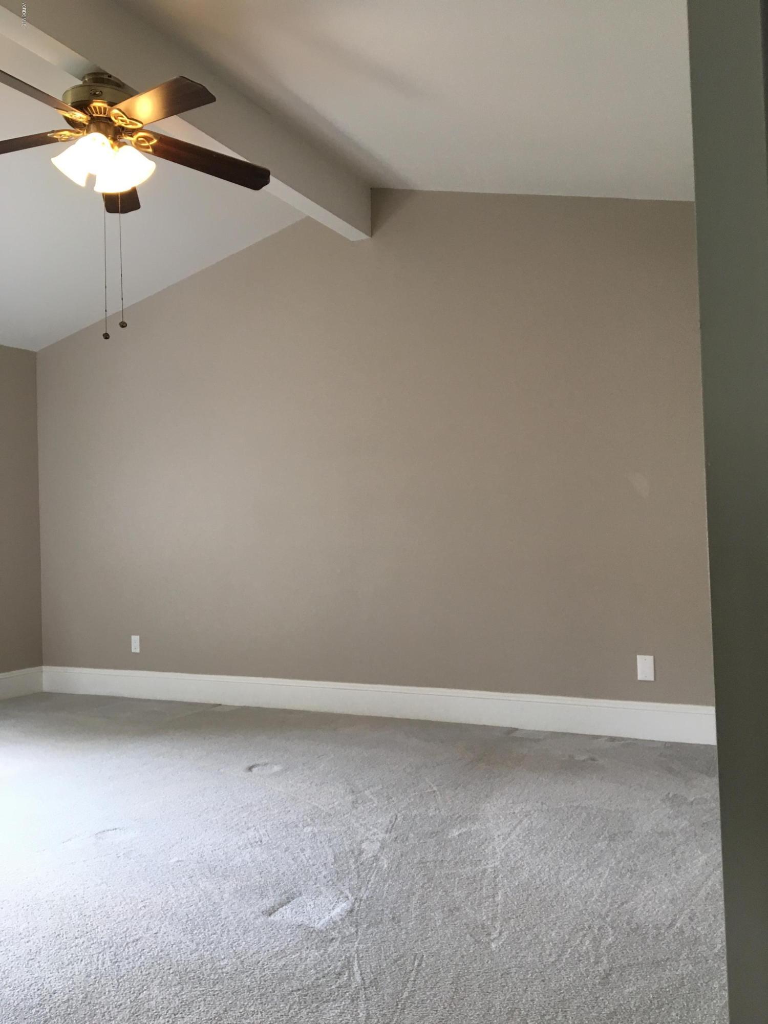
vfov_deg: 61.7
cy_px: 512
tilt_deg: +0.7
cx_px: 384
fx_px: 858
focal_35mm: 29
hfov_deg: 48.2
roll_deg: +0.3
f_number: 2.2
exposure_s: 1/30
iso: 32
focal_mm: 4.15
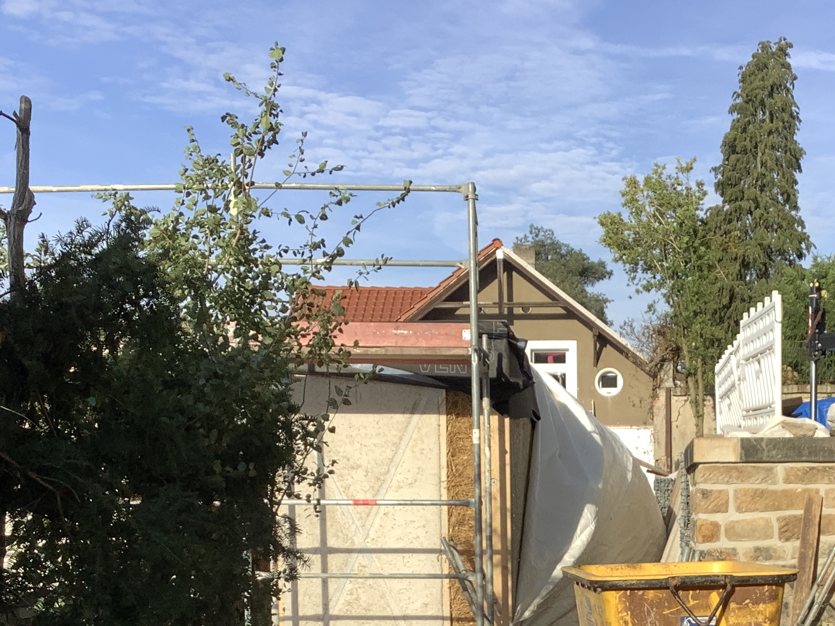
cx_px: 625
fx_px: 1496
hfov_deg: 30.7
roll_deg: -0.2
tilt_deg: -4.3
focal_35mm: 62
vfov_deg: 22.8
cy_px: 614
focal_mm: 3.3
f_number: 2.4
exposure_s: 1/970
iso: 25
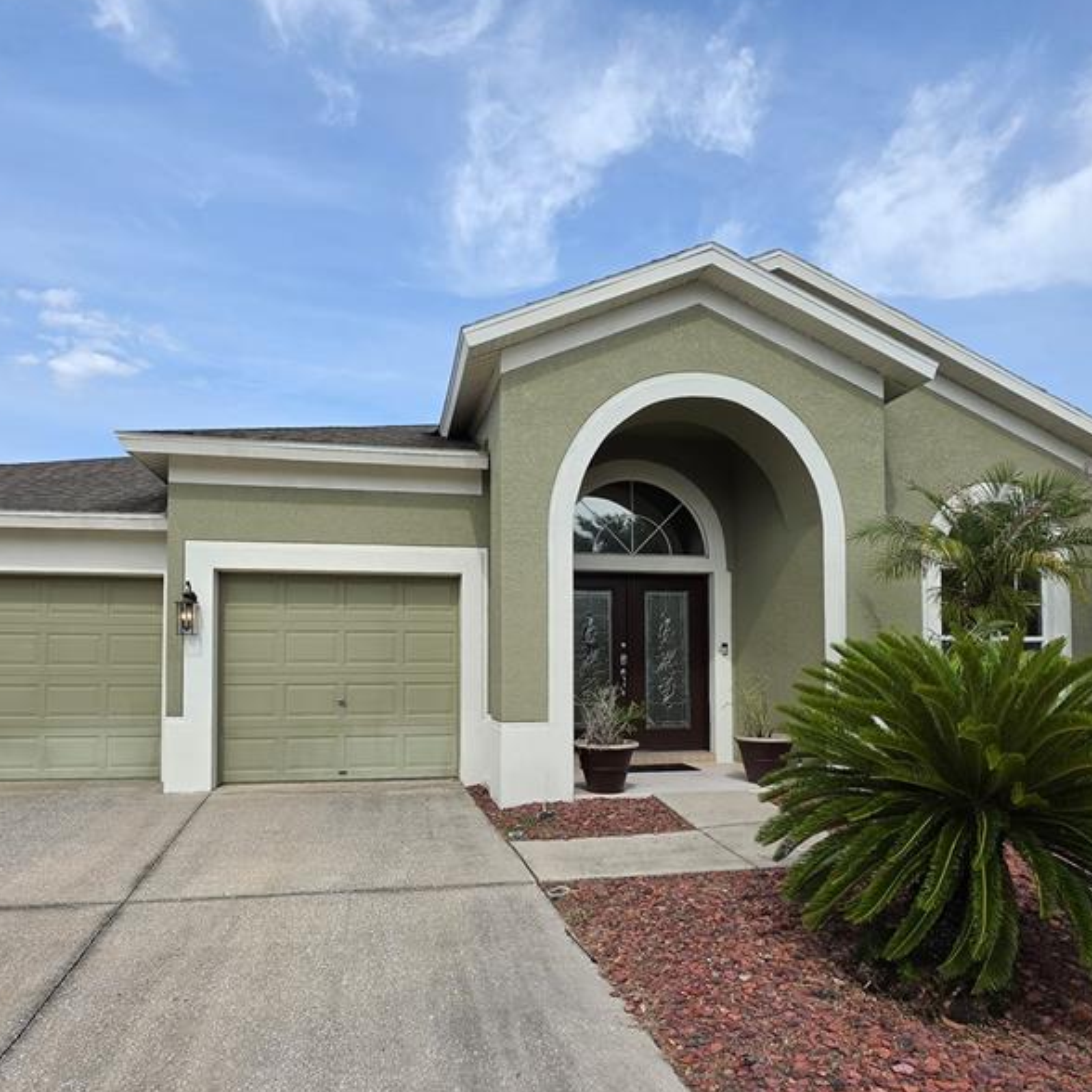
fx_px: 714
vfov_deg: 73.9
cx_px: 505
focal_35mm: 20
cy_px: 663
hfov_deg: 74.7
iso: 32
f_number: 1.9
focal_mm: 2.2
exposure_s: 1/1690
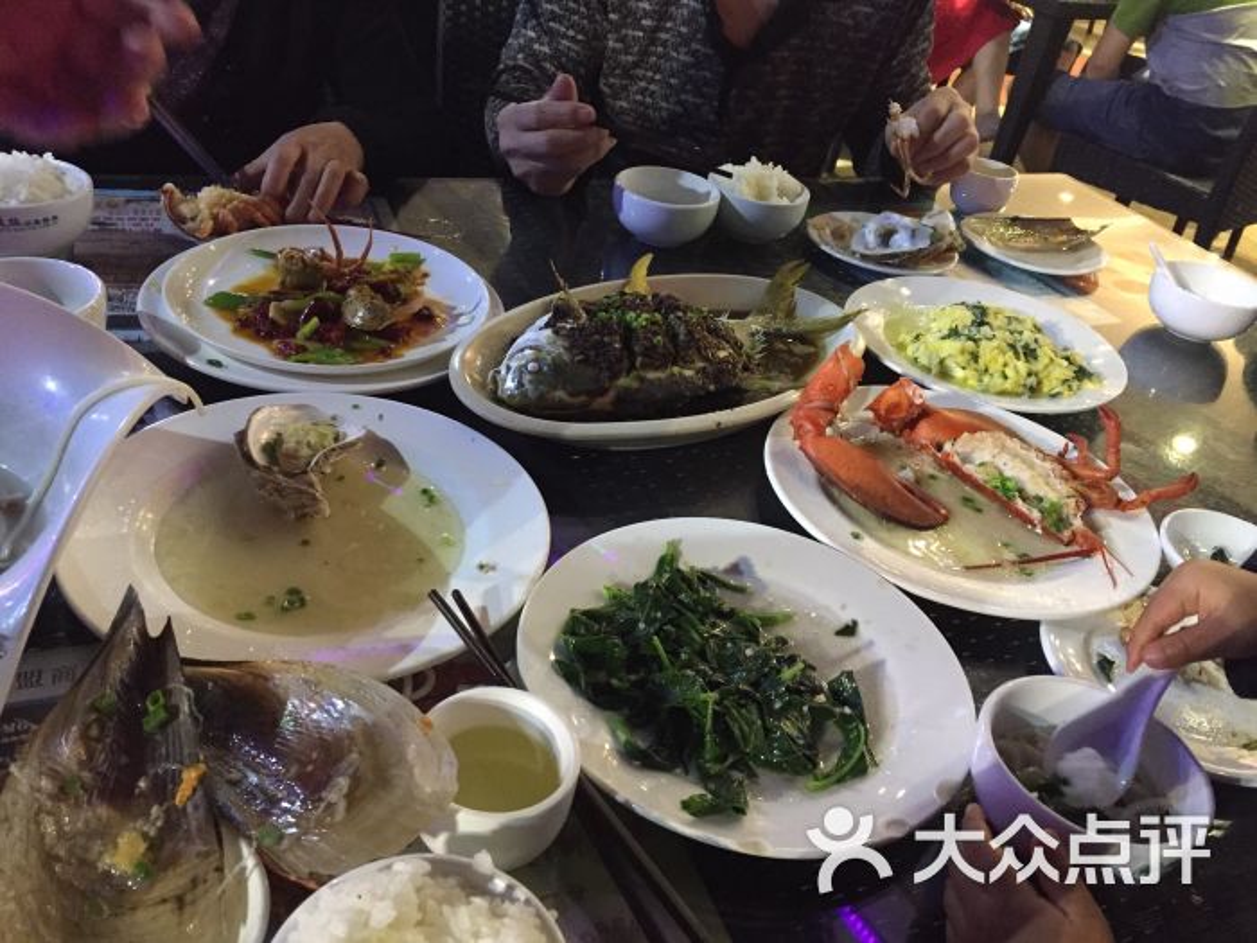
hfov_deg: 61.7
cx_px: 628
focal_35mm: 29
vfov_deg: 48.2
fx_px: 1053
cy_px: 472
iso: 250
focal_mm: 4.15
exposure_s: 1/30
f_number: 2.2
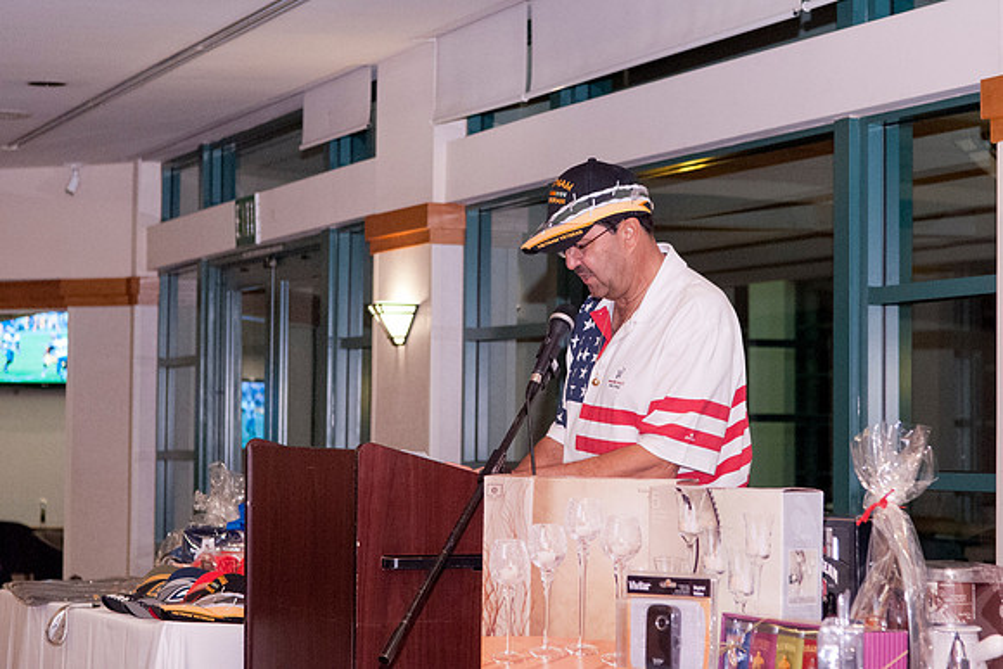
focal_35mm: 96
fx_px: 2674
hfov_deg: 21.2
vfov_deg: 14.3
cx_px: 583
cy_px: 281
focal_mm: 55
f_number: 4.5
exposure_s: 1/100
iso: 1250
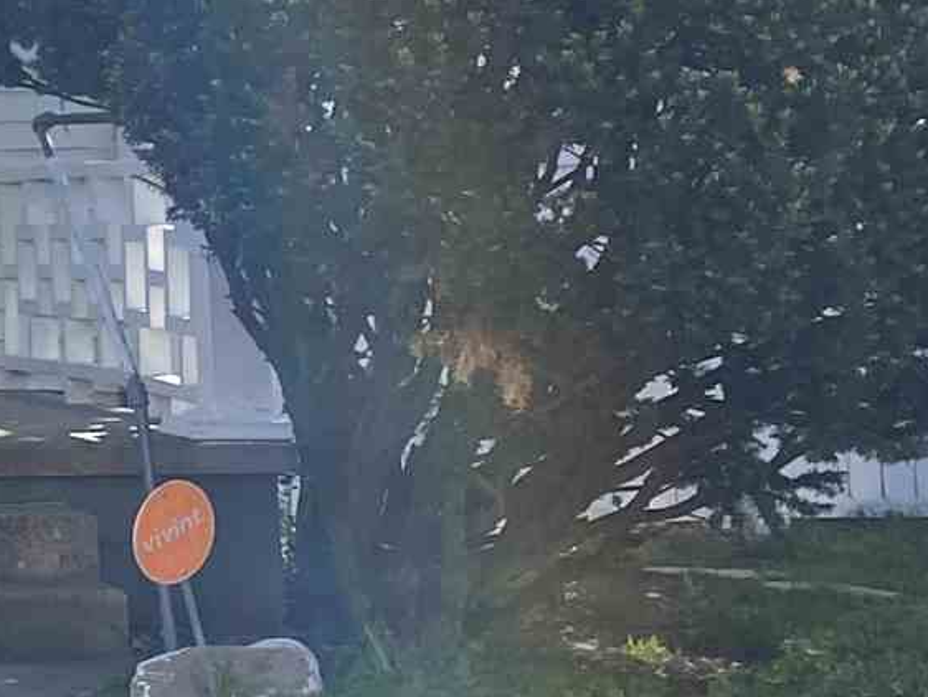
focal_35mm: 142
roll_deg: +0.7
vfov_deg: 10.4
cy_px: 13
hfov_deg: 11.9
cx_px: -1091
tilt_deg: +4.1
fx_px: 3808
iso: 32
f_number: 1.8
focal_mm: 4.25
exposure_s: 1/658
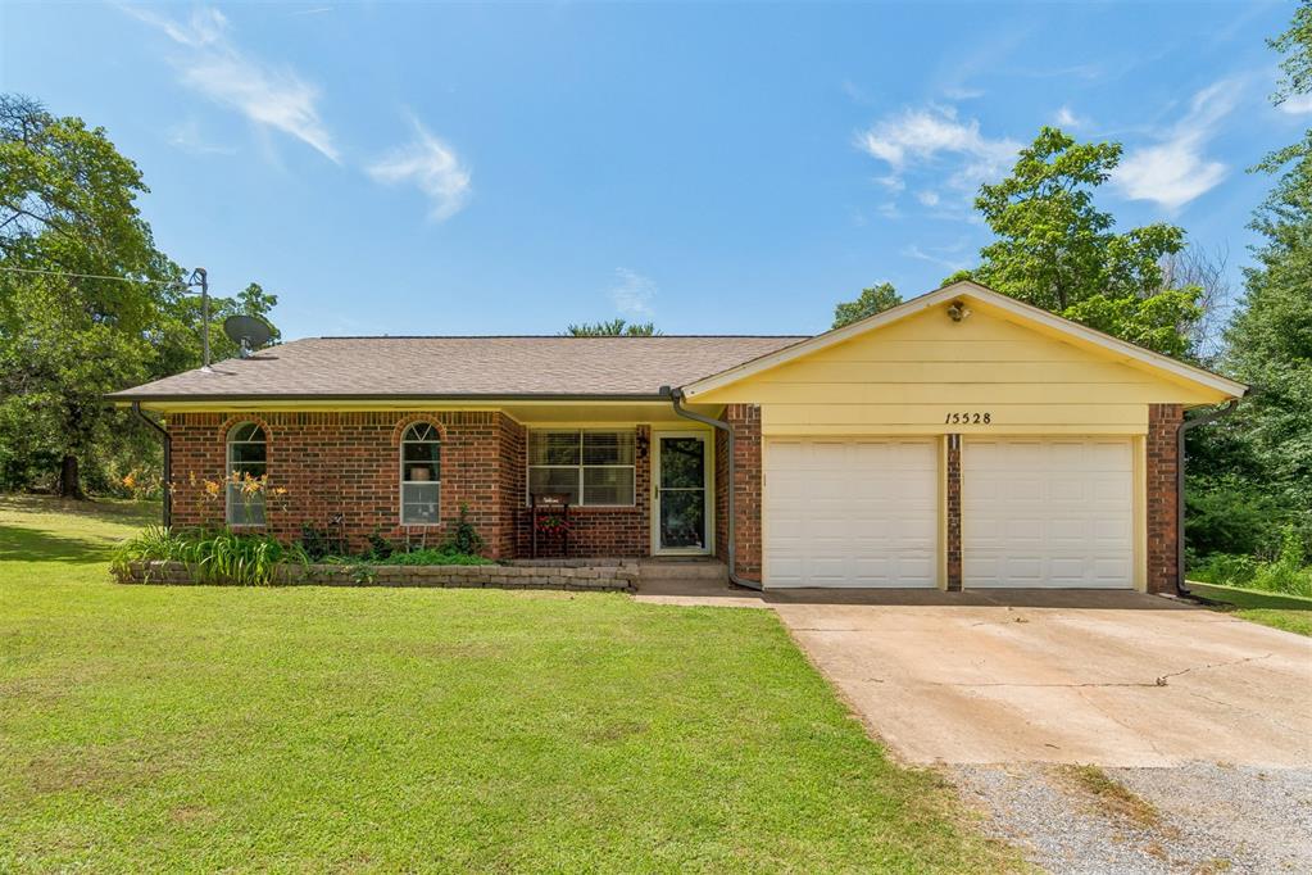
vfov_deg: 63.2
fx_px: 711
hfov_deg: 85.4
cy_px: 438
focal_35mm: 20
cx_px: 656
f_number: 9
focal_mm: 13
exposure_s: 1/500
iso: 100
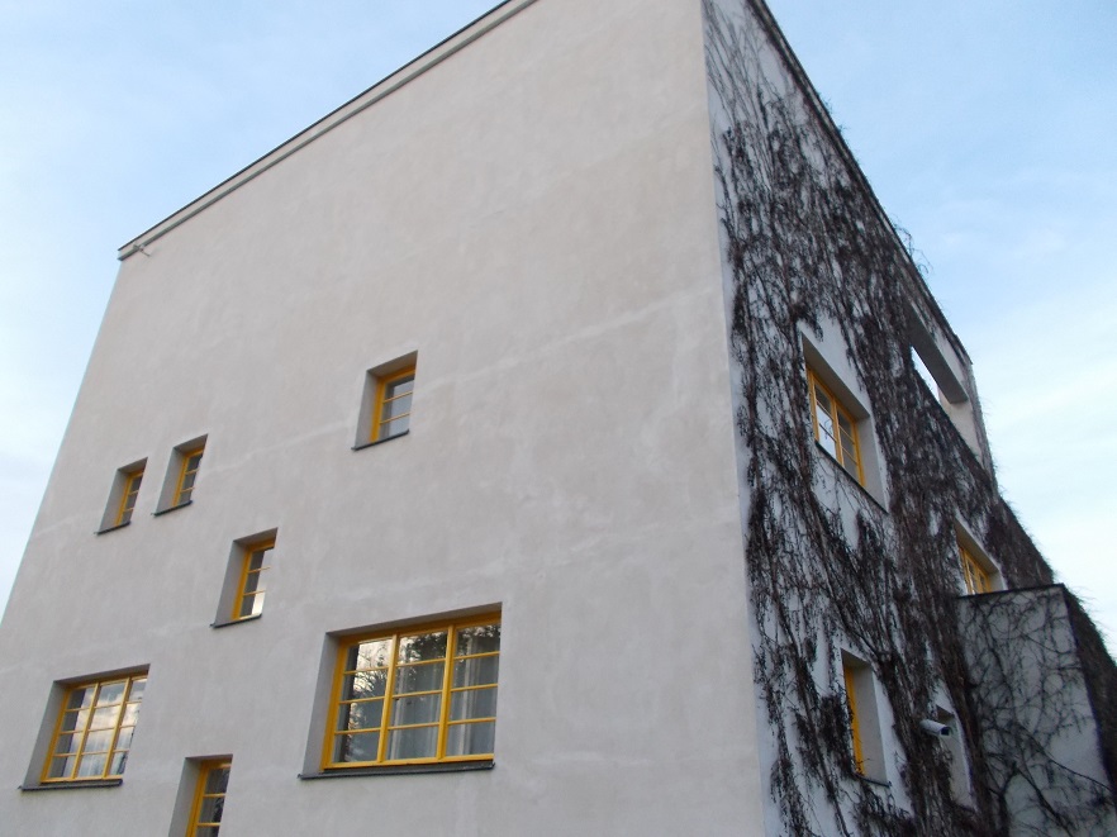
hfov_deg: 67.3
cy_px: 418
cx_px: 558
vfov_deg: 53.0
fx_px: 839
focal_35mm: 26
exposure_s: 1/250
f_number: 3.2
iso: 220
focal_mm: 4.6
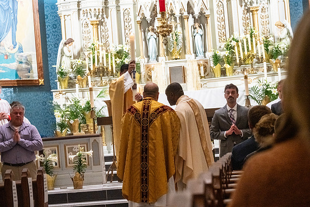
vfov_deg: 9.5
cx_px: 155
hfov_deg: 14.2
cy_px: 104
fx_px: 1249
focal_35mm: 145
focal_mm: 145
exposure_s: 1/60
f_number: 11
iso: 5000
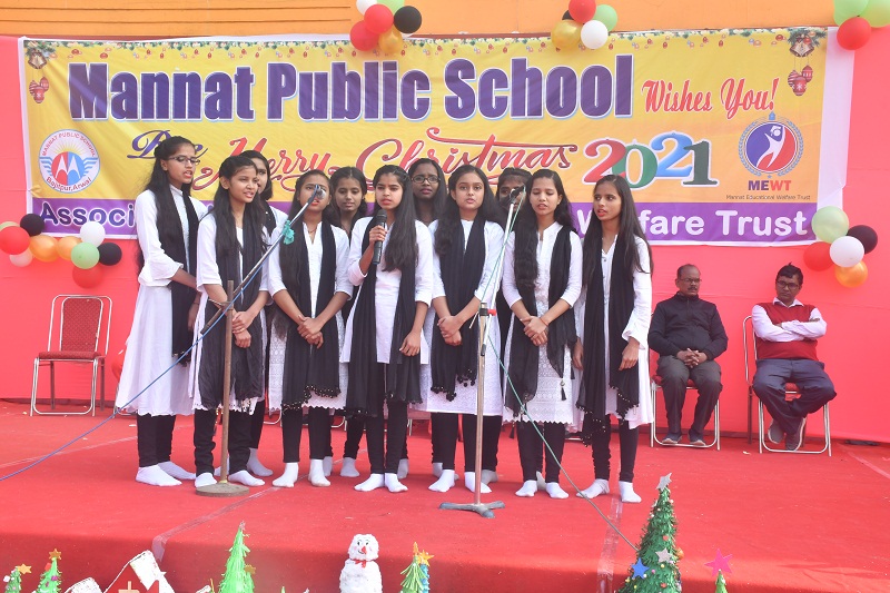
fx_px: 989
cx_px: 445
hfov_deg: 48.5
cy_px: 296
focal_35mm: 40
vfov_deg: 33.4
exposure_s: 1/100
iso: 400
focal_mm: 27
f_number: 16
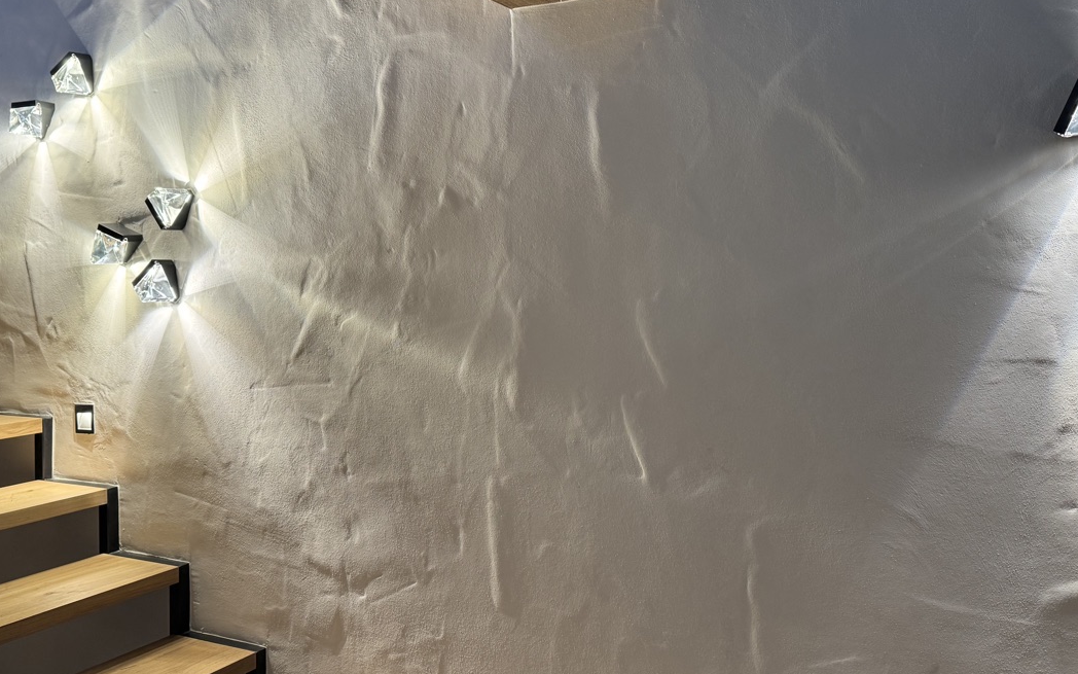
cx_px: 549
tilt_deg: +0.7
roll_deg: +0.8
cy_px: 267
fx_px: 999
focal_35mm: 34
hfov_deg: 56.7
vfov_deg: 37.1
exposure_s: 1/80
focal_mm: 6.86
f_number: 1.78
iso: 200
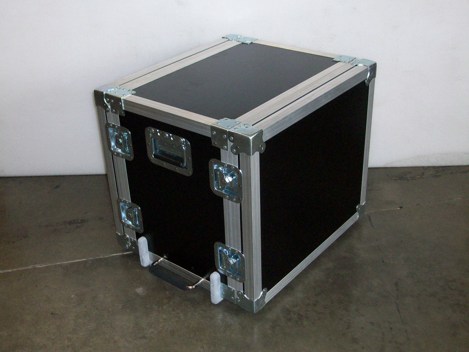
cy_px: 176
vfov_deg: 34.3
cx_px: 234
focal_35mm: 42
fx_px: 569
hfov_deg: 44.8
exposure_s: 1/65.1
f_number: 3.2
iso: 160
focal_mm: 7.1
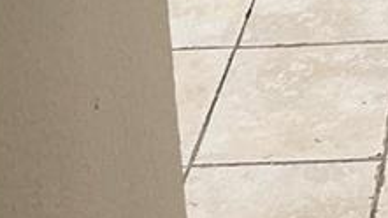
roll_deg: +0.6
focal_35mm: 154
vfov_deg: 6.9
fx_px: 1583
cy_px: -492
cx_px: 653
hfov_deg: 12.9
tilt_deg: -14.3
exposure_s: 1/60
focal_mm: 5.7
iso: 80
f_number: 1.5
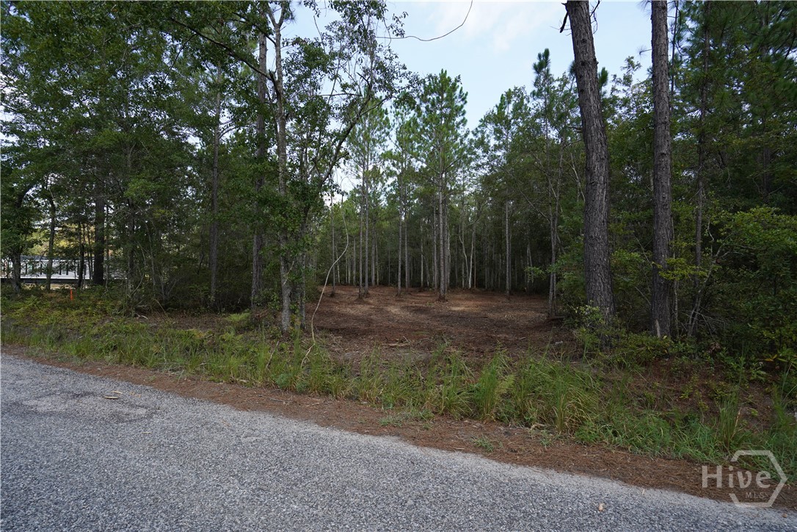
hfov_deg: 96.7
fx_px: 354
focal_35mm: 16
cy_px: 266
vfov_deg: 73.7
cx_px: 398
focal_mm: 16
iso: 500
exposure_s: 1/500
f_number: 6.3
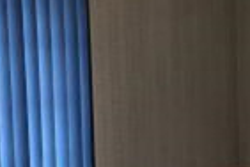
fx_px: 951
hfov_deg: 14.8
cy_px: 185
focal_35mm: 137
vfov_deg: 9.9
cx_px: 239
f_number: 2.2
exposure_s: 1/30
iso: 64
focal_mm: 4.15
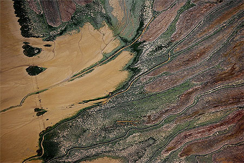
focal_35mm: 99
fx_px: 672
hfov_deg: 20.6
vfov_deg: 13.9
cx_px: 122
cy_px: 82
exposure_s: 1/500
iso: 125
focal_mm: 66
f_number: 5.6
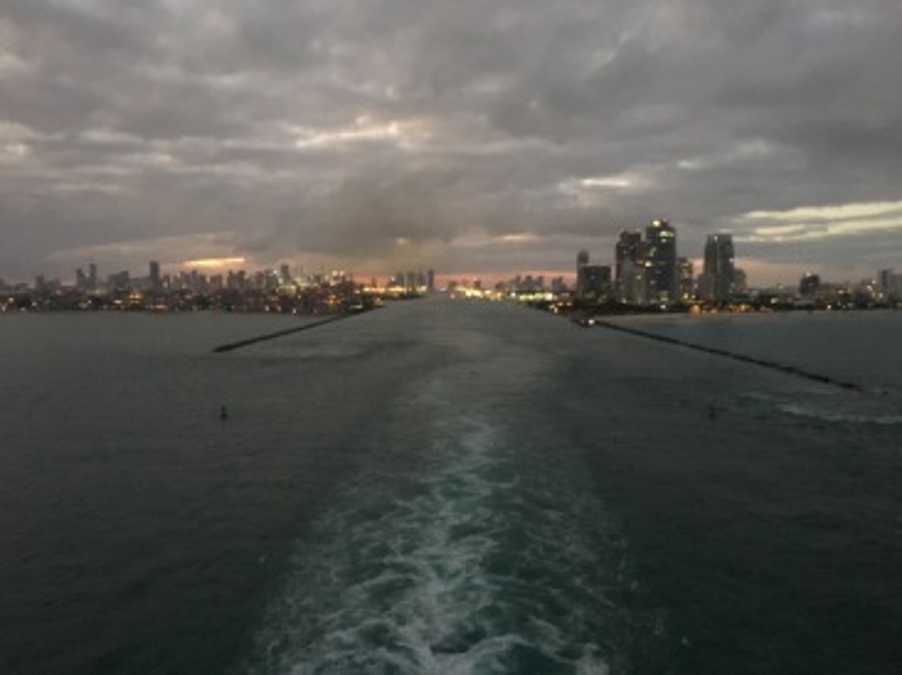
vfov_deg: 48.2
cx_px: 451
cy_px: 338
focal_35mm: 29
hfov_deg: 61.7
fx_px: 755
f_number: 2.2
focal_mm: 4.15
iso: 320
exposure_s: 1/15
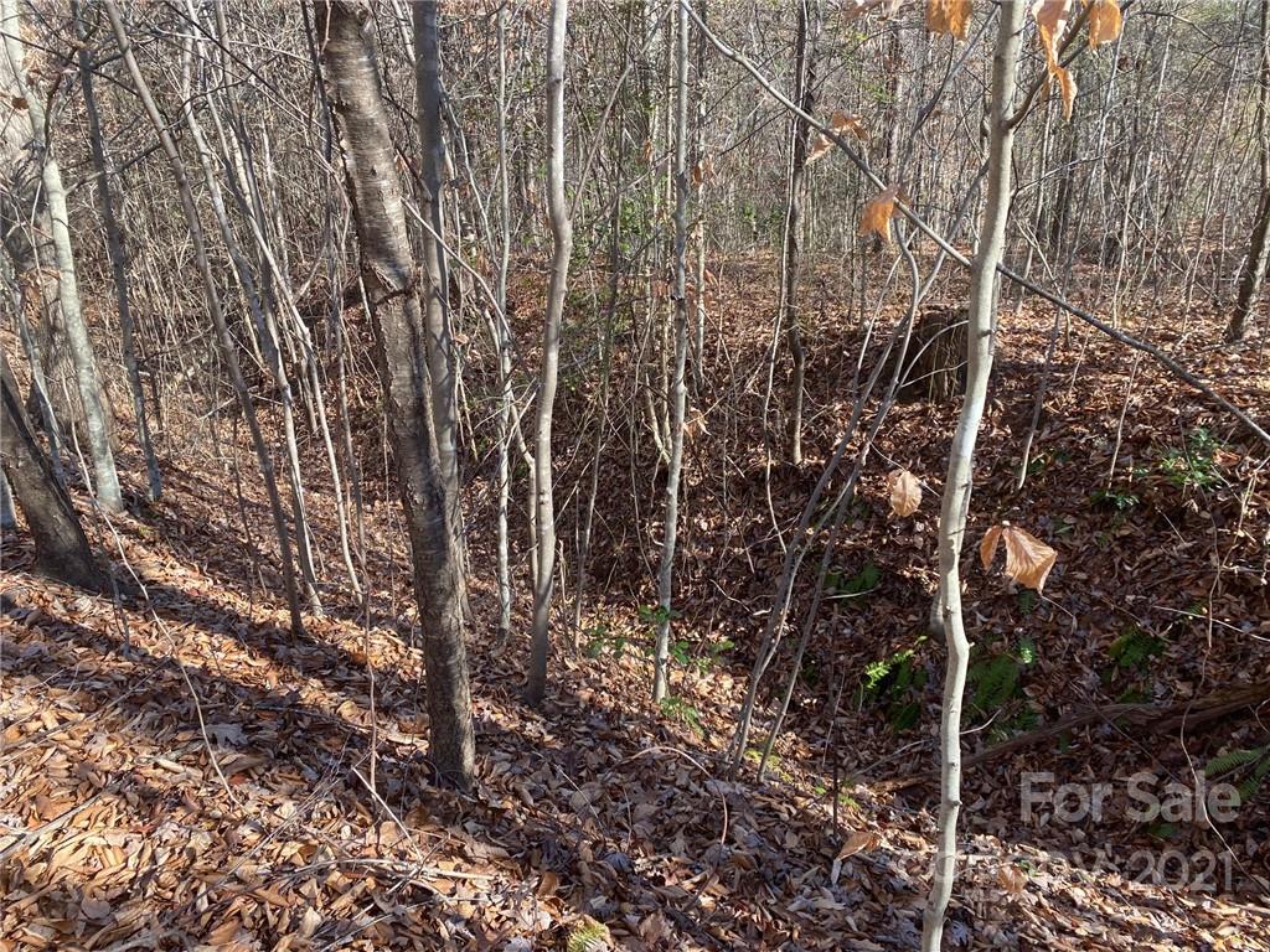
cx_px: 635
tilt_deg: -23.6
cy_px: 476
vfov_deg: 53.1
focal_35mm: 26
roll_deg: +1.4
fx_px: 954
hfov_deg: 67.3
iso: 32
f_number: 1.8
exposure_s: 1/214
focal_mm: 4.25
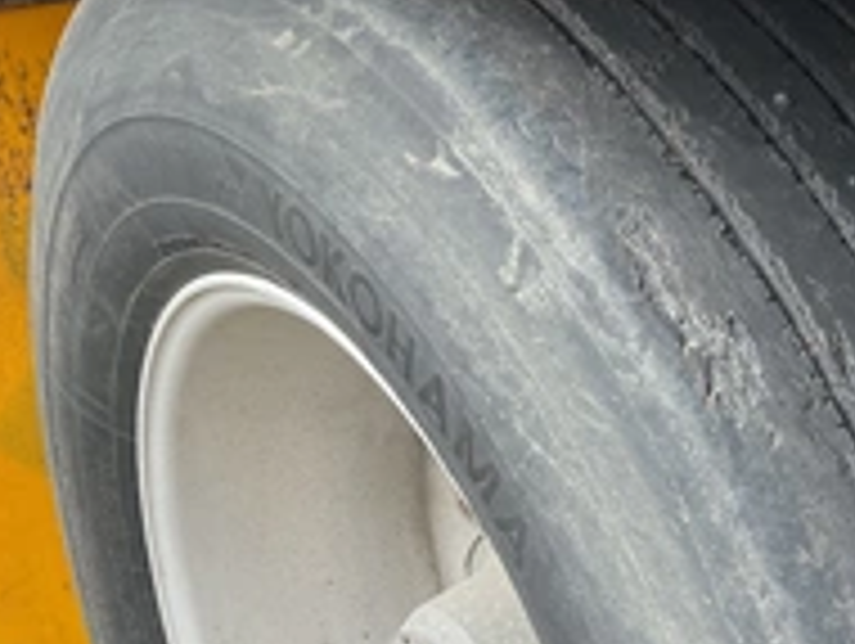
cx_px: 837
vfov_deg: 24.1
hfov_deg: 29.7
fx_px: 1509
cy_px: 329
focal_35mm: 61
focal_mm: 3
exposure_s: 1/198
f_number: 1.8
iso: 25
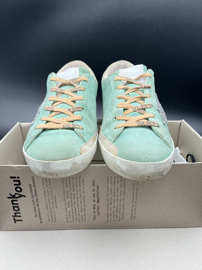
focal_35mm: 26
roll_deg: +0.6
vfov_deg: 67.3
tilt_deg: -22.5
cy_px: 135
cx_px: 101
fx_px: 202
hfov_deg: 53.1
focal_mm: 5.1
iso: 40
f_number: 1.6
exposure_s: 1/230
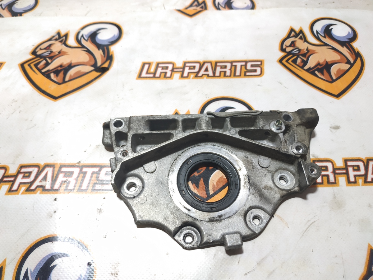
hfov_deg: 71.6
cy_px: 140
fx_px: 259
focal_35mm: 24
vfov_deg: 56.8
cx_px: 186
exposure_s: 1/50
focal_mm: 3.94
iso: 100
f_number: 1.9
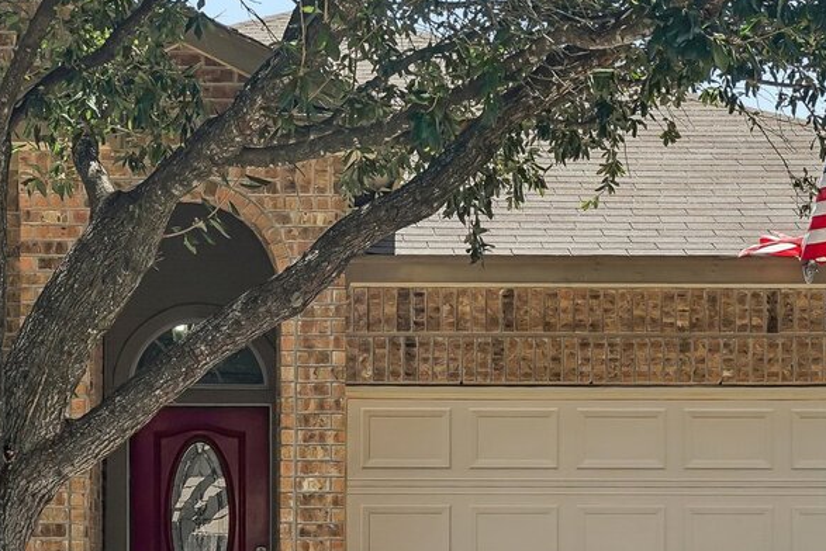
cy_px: 492
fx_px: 2089
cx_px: 332
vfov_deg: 14.9
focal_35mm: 91
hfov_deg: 22.3
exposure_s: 1/80
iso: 200
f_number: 8
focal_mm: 33
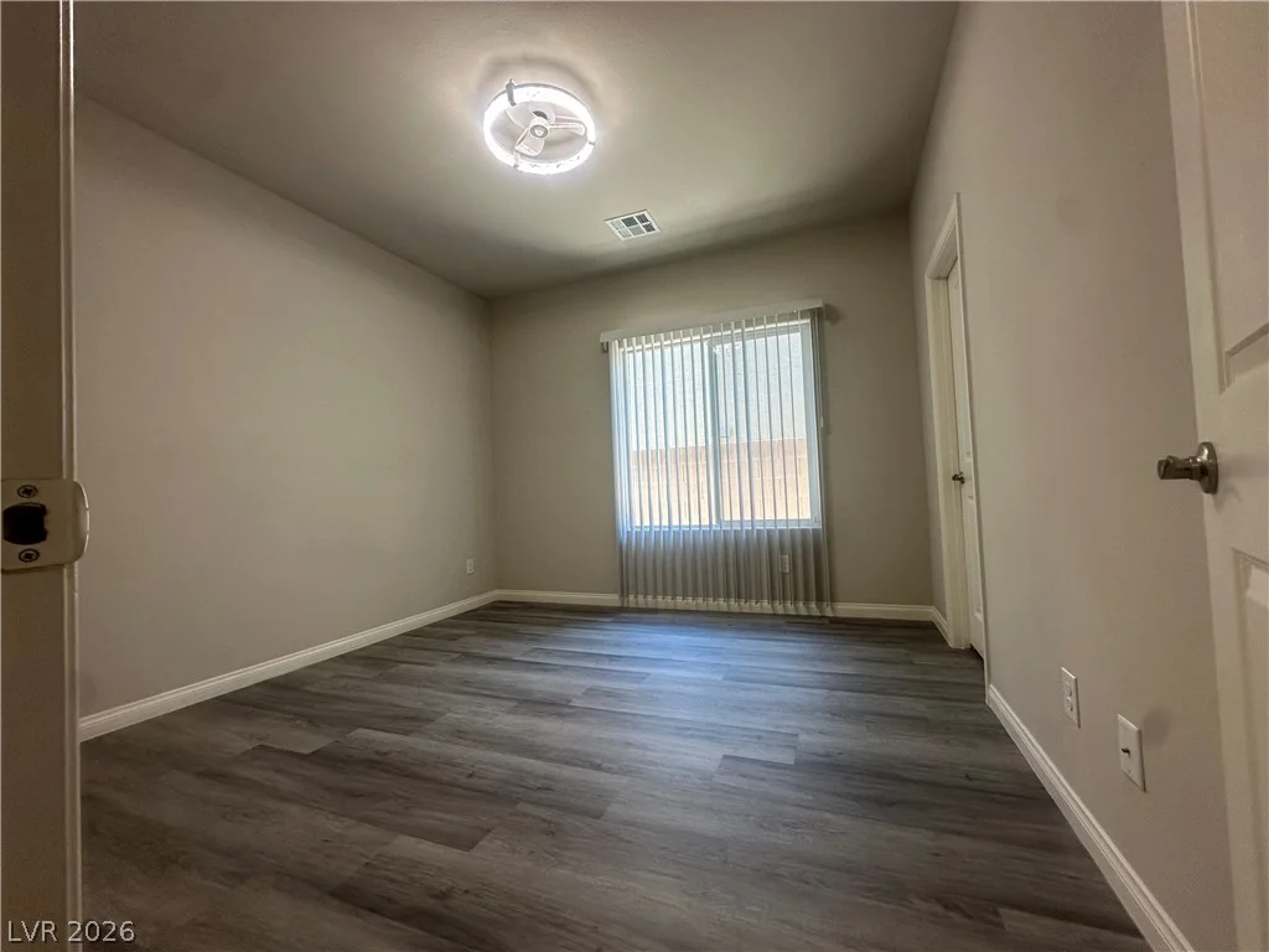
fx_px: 513
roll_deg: +2.0
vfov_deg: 85.7
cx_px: 634
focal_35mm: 14
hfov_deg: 102.1
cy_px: 476
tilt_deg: +2.1
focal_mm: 2.22
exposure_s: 1/120
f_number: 2.2
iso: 160
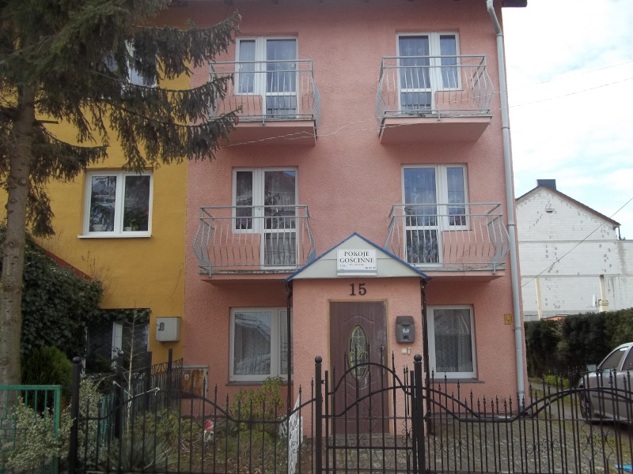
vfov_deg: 44.2
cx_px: 316
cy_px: 237
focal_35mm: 32
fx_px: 585
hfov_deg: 56.8
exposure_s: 1/500
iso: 64
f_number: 2.9
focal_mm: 5.7
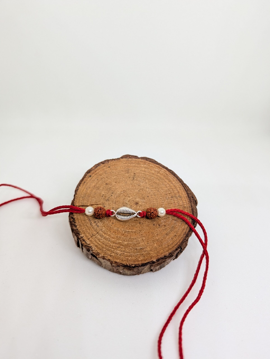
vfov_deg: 71.5
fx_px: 249
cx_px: 135
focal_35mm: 24
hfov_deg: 56.9
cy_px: 180
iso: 27
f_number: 1.68
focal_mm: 6.9
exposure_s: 1/30
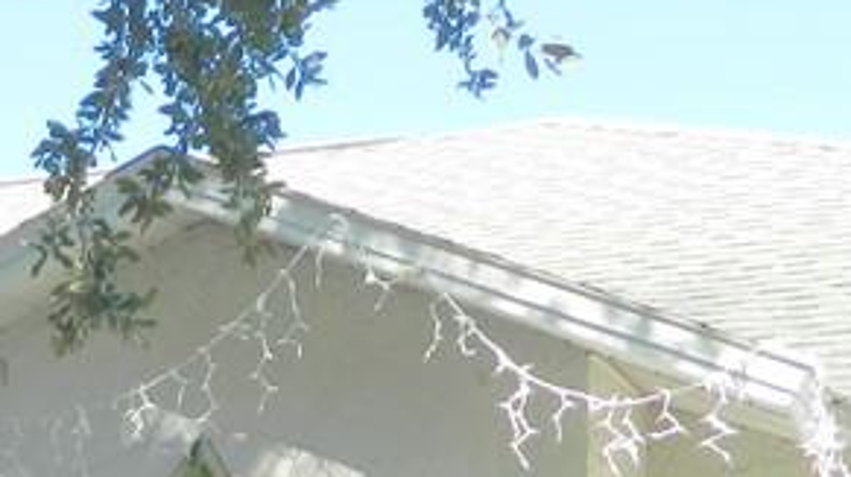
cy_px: 901
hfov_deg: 21.0
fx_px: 2164
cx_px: -117
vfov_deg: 11.5
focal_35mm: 96
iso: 80
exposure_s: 1/400
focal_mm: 4.5
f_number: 3.1
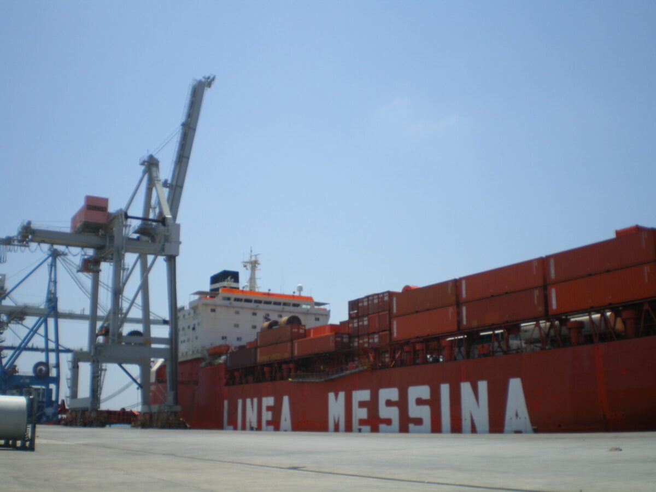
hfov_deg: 49.0
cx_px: 328
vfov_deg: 37.7
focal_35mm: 38
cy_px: 246
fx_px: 720
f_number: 4.6
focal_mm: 6.3
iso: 64
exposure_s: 1/500
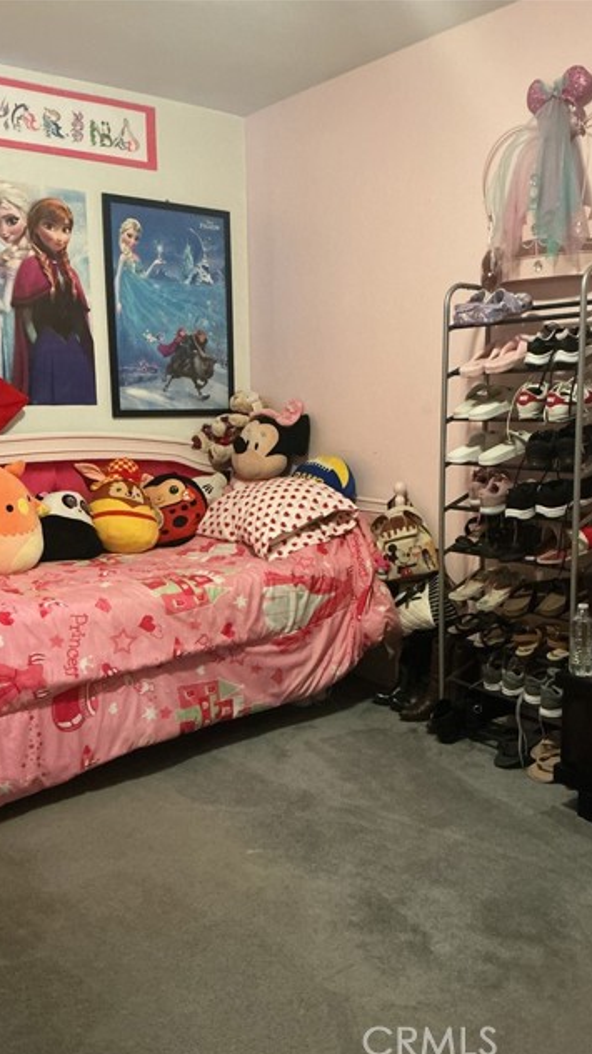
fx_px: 894
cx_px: 335
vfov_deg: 61.0
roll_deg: +1.0
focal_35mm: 32
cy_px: 532
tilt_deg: -8.6
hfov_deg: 36.6
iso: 500
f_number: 1.8
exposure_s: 1/30
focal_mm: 3
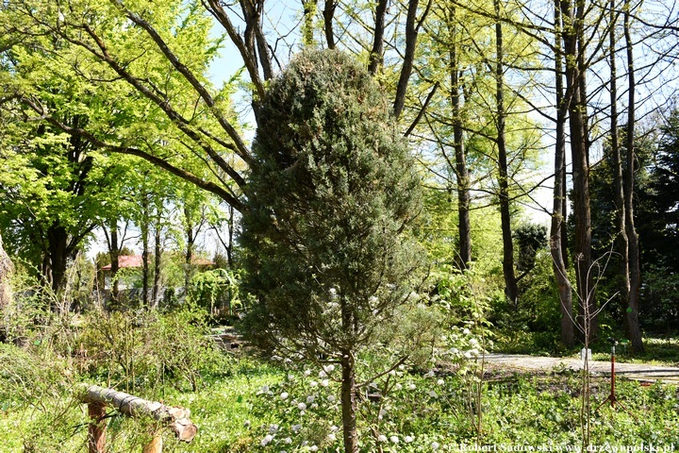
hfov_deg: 55.1
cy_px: 226
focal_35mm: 34
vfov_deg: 38.4
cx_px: 340
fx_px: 651
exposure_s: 1/250
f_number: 8
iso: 400
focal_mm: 23
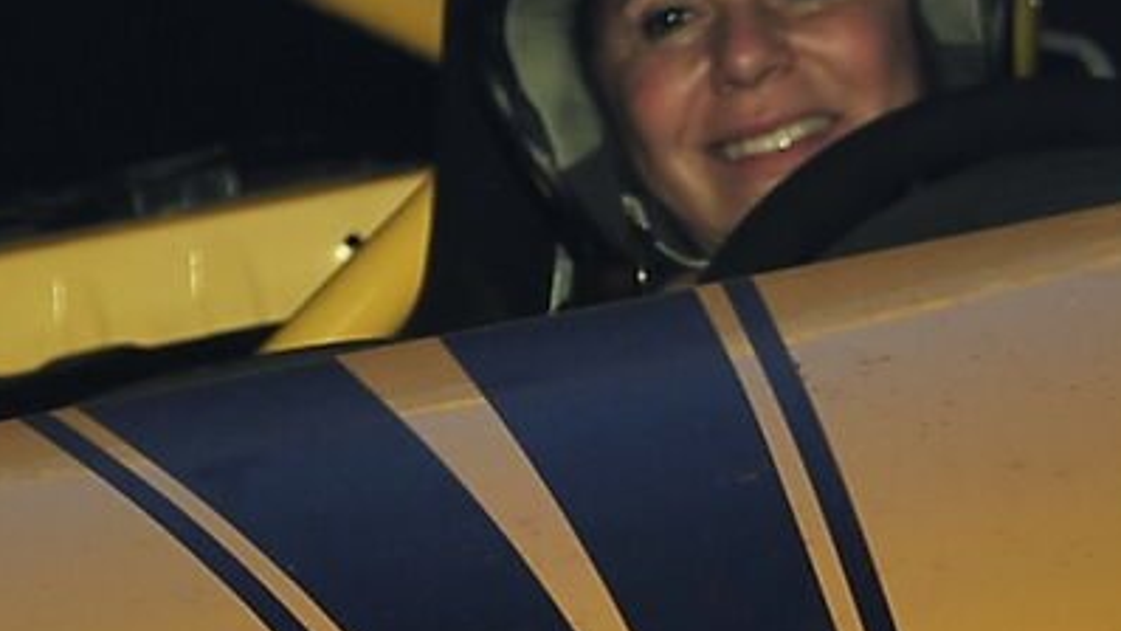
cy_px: 1186
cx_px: 124
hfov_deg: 0.6
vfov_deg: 0.3
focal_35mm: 3792
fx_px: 112730
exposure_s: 1/800
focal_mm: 600
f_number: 6.3
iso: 200
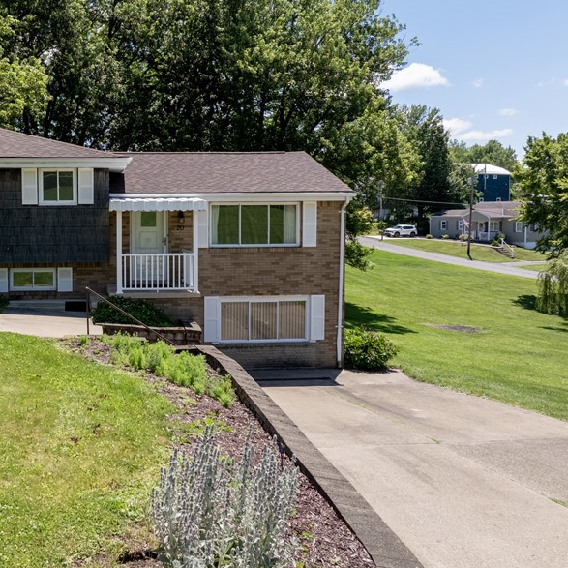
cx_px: 122
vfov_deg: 44.9
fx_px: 687
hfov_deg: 43.1
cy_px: 258
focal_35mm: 37
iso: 400
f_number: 4.5
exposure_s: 1/320
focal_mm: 12.29
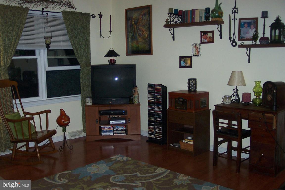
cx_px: 142
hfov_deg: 50.7
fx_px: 301
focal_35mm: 38
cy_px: 95
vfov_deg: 35.1
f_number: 2.8
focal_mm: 8
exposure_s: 1/30
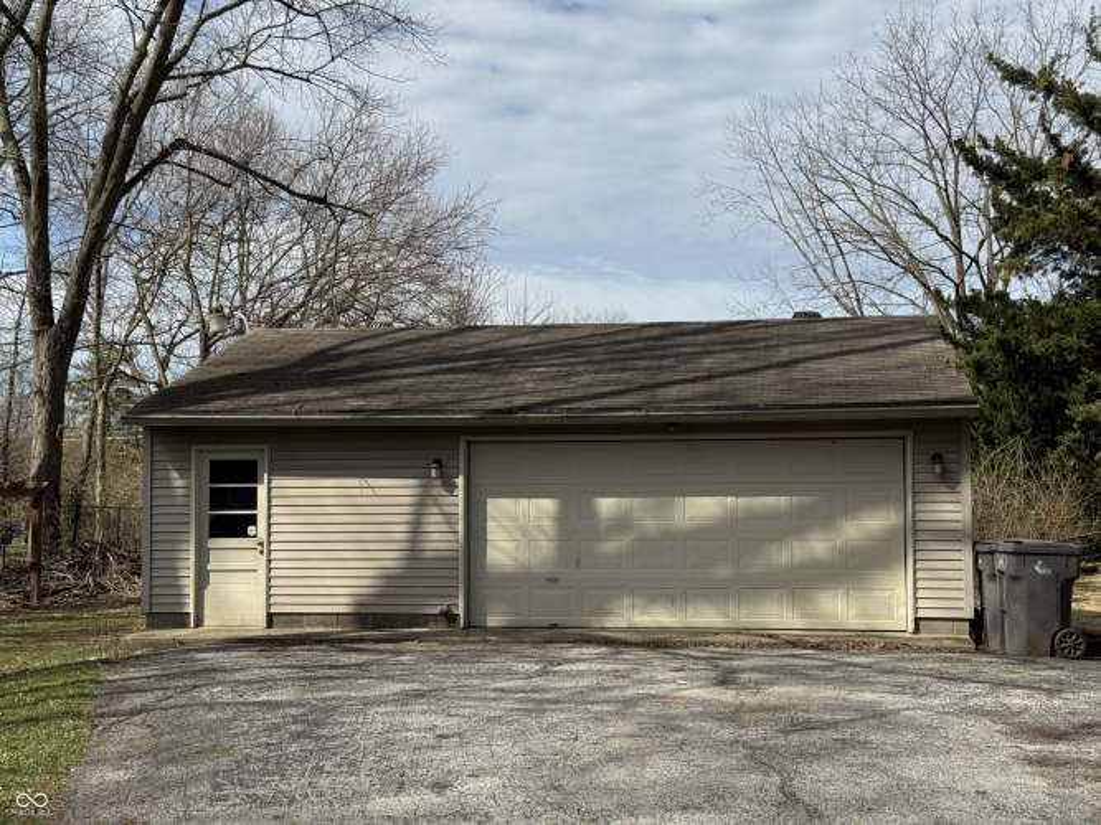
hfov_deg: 39.7
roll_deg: -0.2
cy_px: 412
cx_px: 550
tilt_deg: +2.9
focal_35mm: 48
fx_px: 1526
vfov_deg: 30.3
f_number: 1.78
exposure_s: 1/5376
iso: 64
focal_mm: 6.76
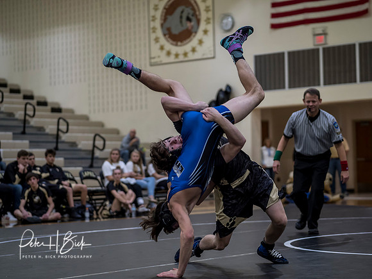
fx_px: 967
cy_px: 140
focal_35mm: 90
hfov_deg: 21.8
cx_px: 186
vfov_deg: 16.4
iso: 1000
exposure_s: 1/1000
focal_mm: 45
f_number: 1.4
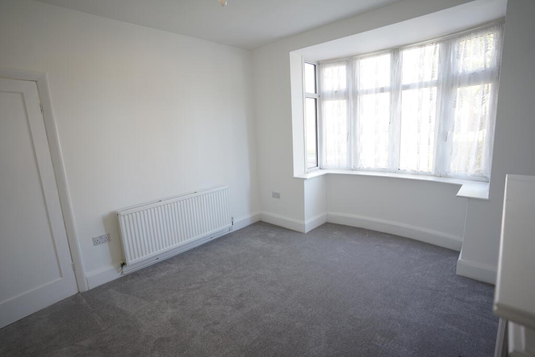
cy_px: 178
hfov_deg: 93.3
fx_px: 253
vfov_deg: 70.5
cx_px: 268
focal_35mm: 17
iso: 250
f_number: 2.8
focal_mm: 17
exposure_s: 1/60
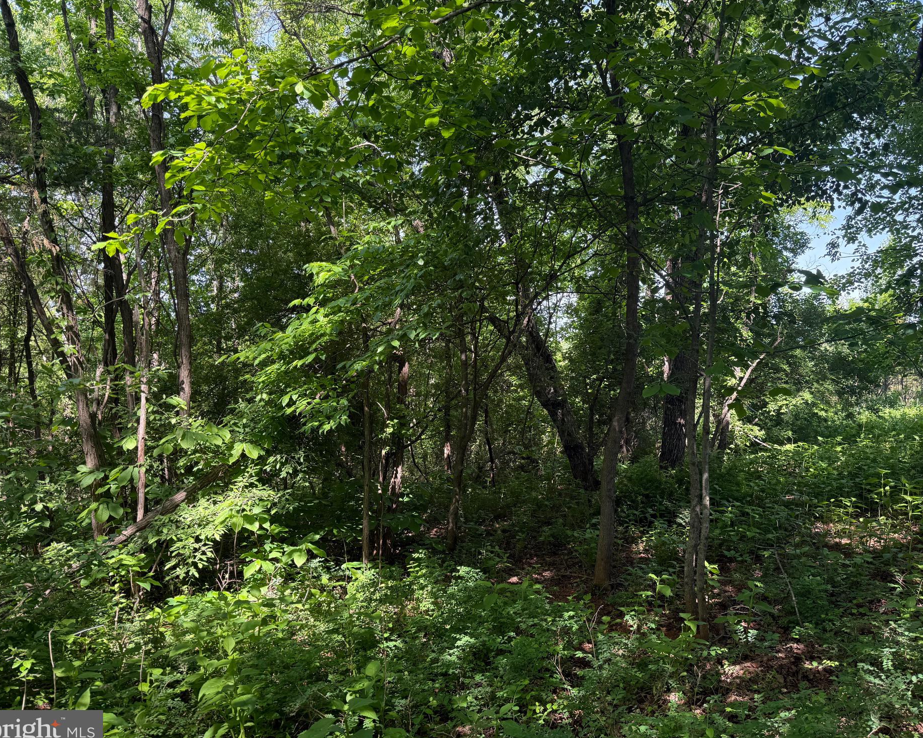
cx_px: 490
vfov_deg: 54.9
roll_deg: -3.0
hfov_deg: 66.0
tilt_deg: -0.2
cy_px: 367
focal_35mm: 26
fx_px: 710
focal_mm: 6.76
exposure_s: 1/351
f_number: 1.78
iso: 100
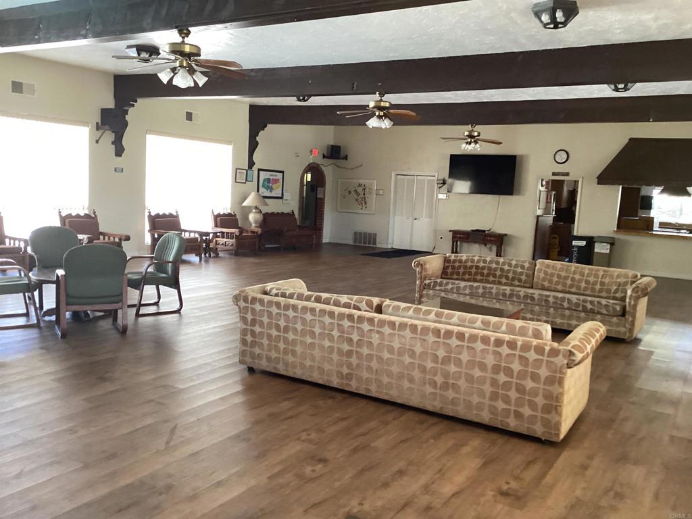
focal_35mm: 31
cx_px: 346
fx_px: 620
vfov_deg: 45.4
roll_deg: -3.4
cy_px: 260
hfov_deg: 58.4
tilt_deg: -8.6
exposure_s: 1/40
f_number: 2.4
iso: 320
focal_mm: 3.3
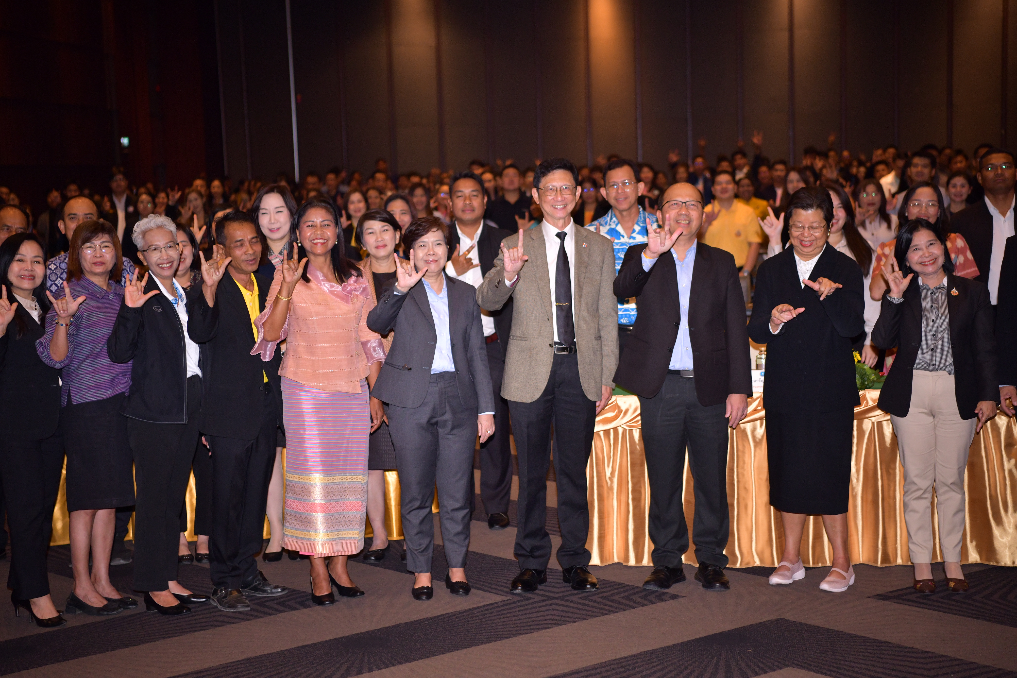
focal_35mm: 70
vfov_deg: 19.5
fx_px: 1977
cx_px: 508
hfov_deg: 28.8
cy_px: 339
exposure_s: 1/200
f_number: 2.8
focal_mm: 70
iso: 1000
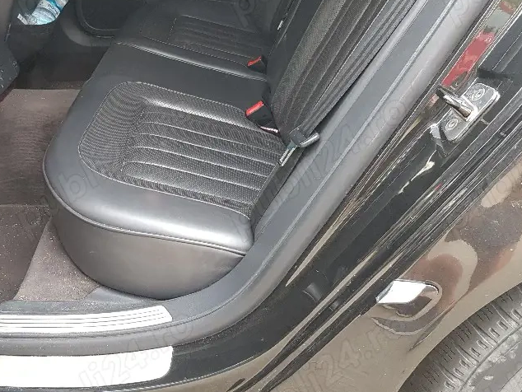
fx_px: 619
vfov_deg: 35.1
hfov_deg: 44.8
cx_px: 159
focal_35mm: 41
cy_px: 172
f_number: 1.7
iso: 125
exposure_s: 1/60.2
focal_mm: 4.3
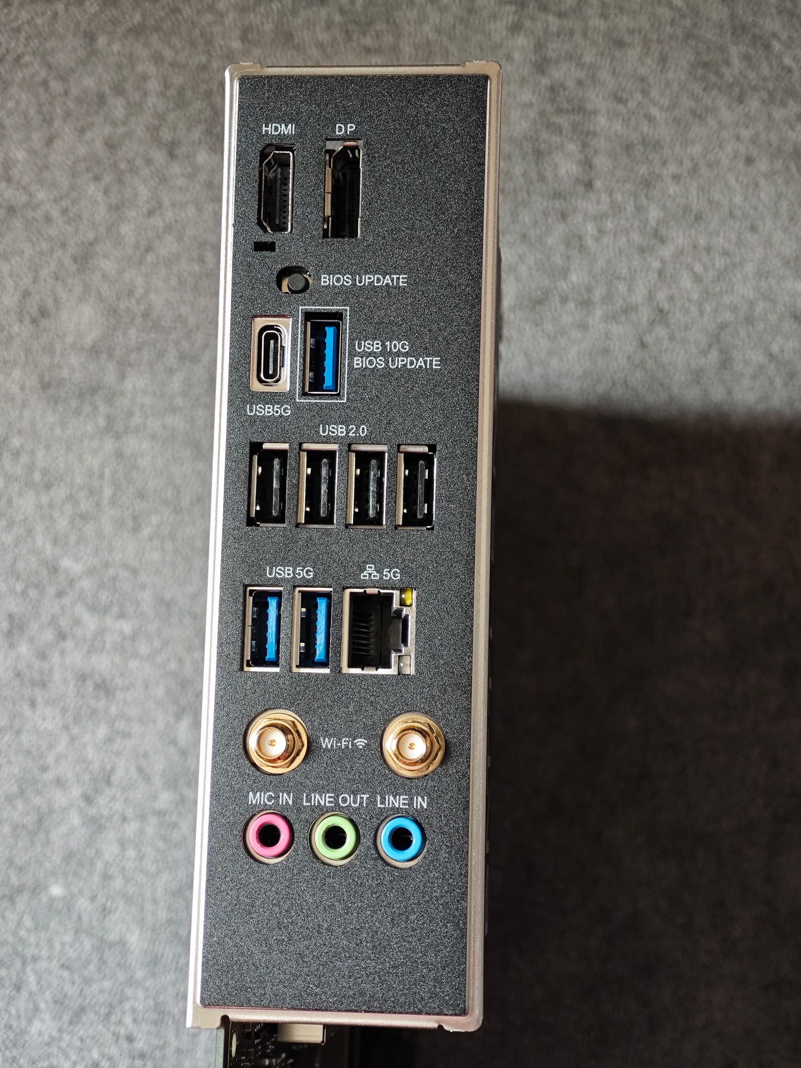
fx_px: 1944
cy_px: 534
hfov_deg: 23.3
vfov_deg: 30.7
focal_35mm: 63
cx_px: 400
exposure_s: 1/50
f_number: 2
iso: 1250
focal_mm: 9
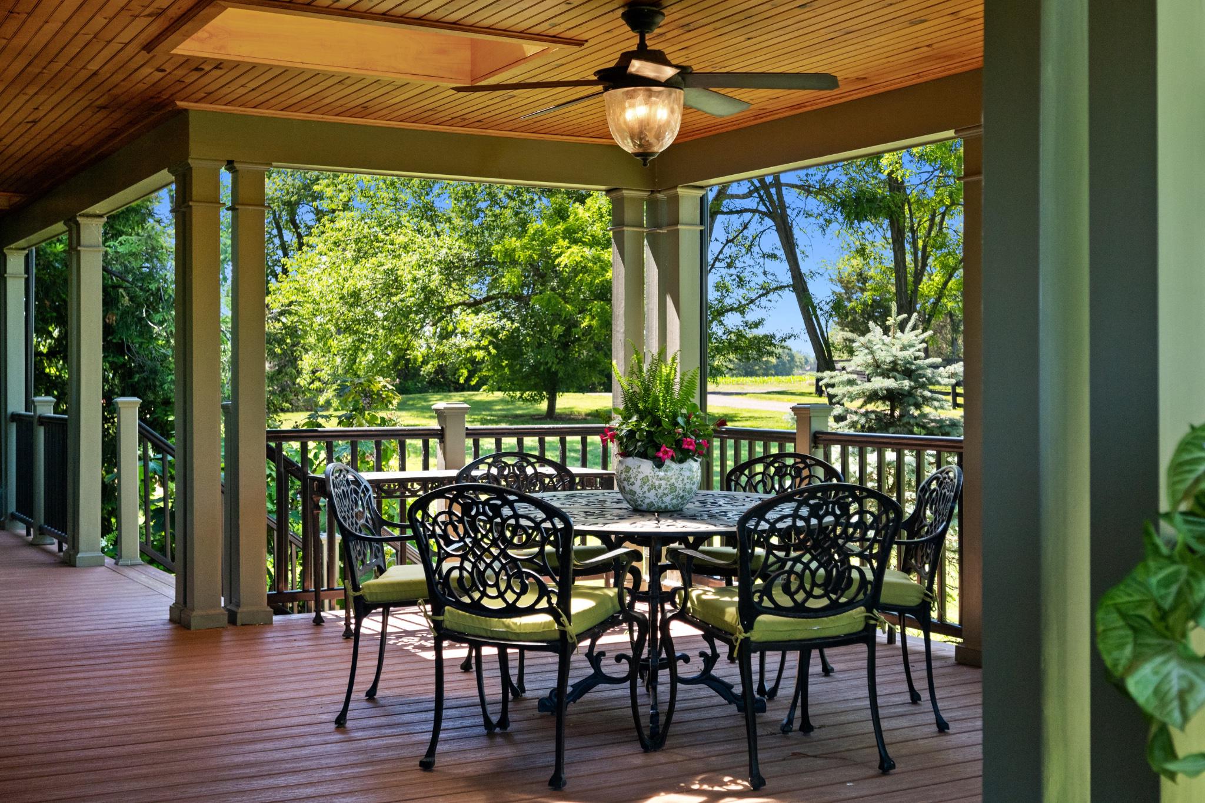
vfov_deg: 32.6
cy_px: 402
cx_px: 602
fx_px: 1372
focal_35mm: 41
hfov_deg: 47.4
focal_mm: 27.5
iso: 400
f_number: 4
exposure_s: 1/200
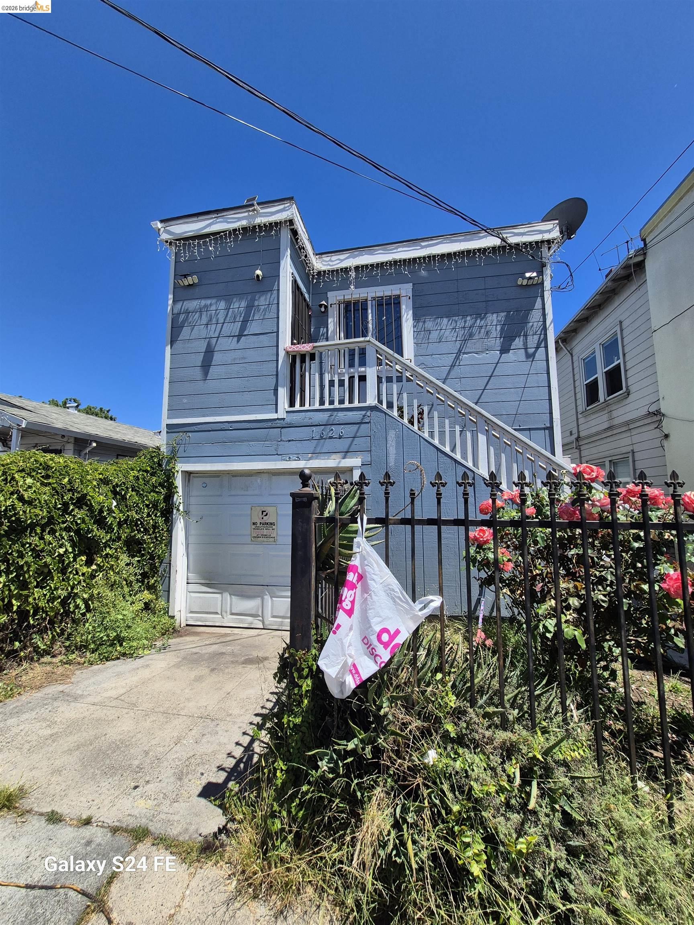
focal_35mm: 13
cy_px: 462
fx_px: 348
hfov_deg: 89.9
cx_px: 347
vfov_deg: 106.2
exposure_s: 1/1872
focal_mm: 1.74
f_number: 2.2
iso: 50
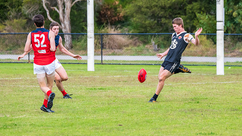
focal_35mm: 424
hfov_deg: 5.1
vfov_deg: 2.9
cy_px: 46
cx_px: 138
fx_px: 2721
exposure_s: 1/1600
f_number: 7.1
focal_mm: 320
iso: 1250
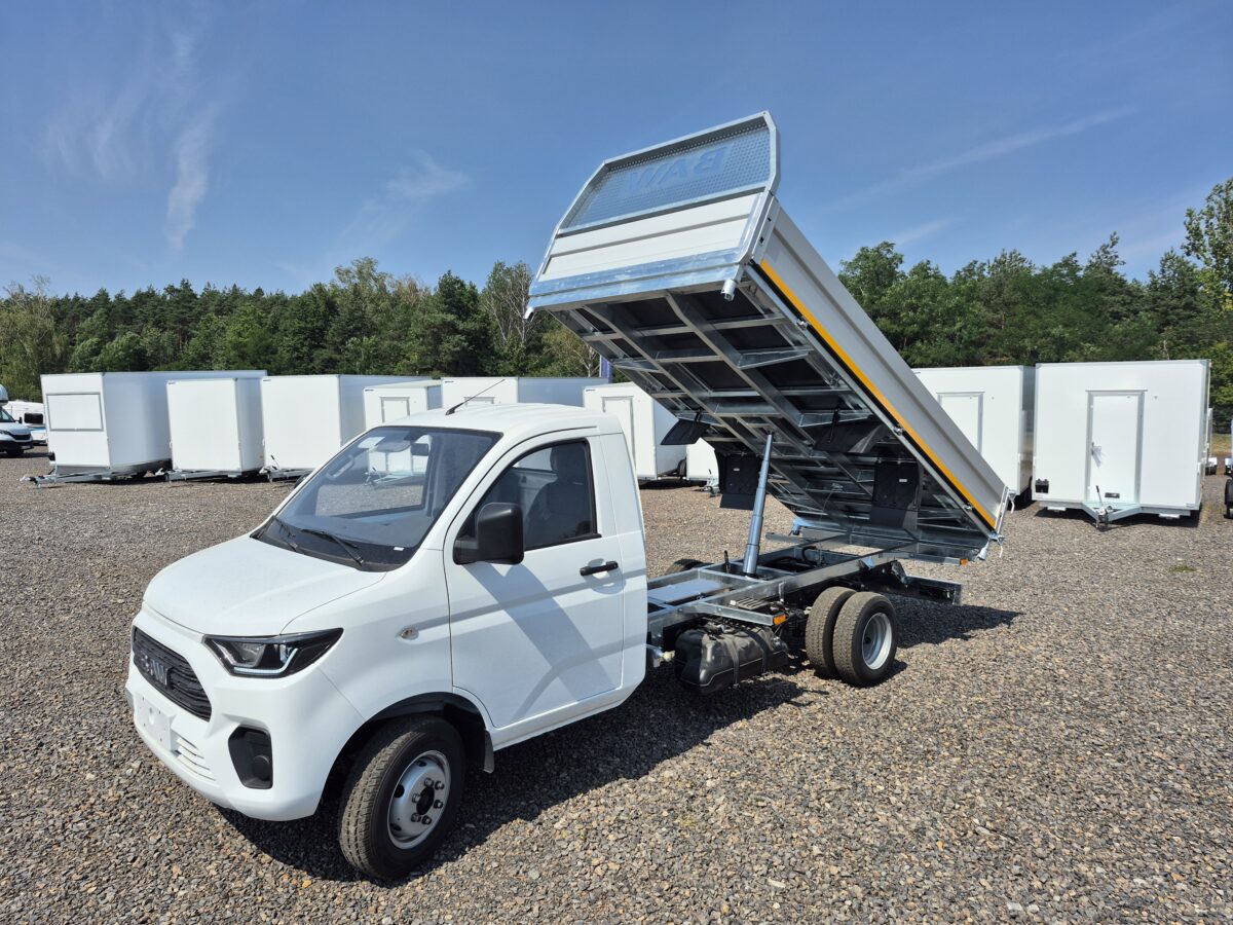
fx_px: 819
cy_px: 462
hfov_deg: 73.9
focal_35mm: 23
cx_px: 616
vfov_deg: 58.9
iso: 25
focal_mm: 5.4
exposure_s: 1/2824
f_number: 1.8
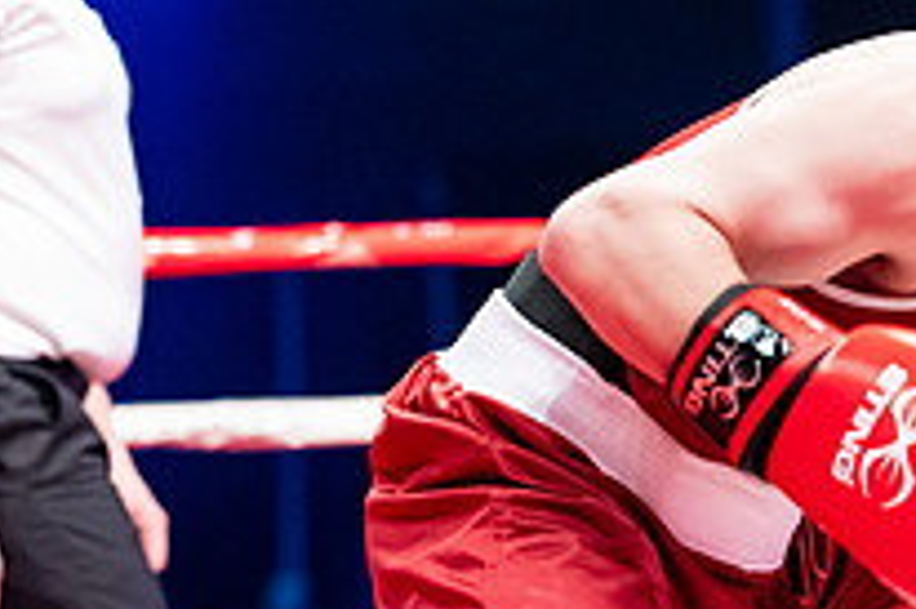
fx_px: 4805
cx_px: 1005
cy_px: -207
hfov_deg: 10.8
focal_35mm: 189
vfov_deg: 7.2
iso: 3200
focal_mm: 67
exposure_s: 1/1000
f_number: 2.5
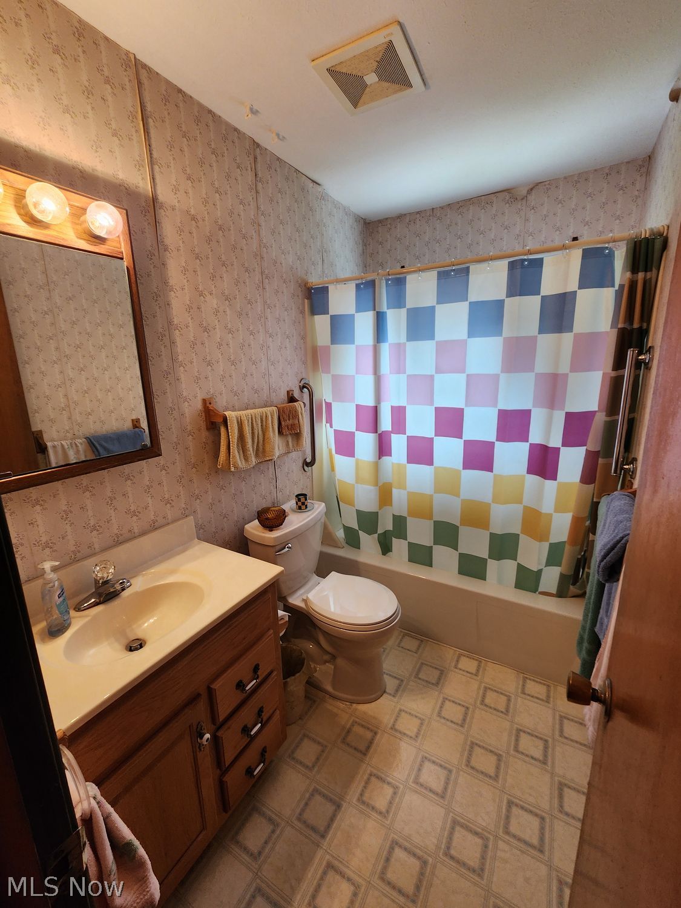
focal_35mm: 13
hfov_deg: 89.9
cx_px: 340
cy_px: 454
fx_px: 341
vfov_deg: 106.2
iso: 160
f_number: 2.2
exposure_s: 1/60
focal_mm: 2.2
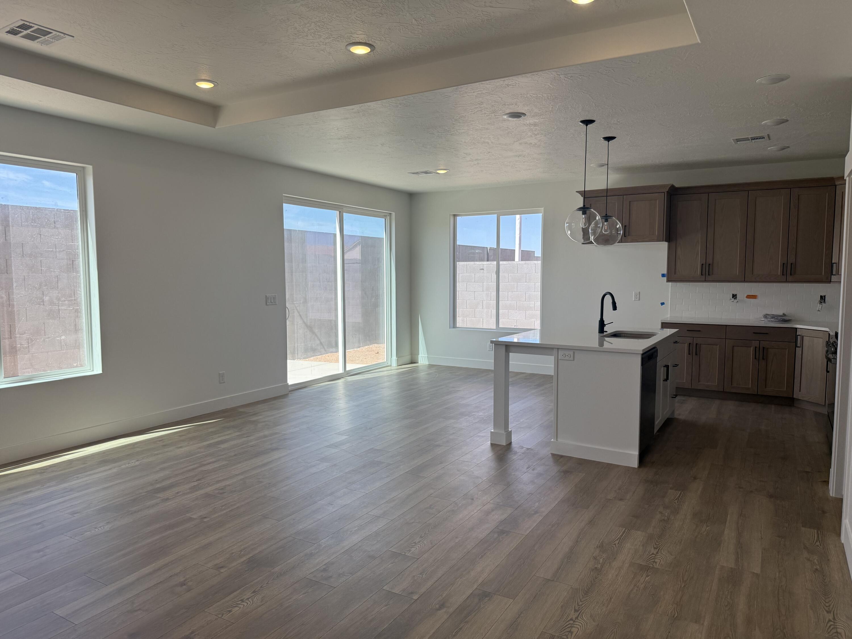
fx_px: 591
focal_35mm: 24
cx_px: 426
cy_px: 320
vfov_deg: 56.8
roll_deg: +0.3
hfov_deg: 71.6
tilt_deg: -3.6
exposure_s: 1/1156
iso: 100
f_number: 1.78
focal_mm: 6.76
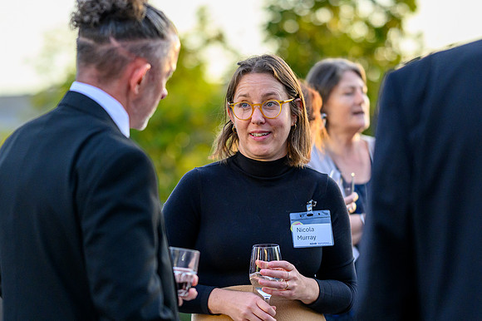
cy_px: 160
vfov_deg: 10.7
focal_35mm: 128
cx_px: 241
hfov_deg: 16.0
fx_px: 1714
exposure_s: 1/4000
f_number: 1.8
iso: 1600
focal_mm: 85
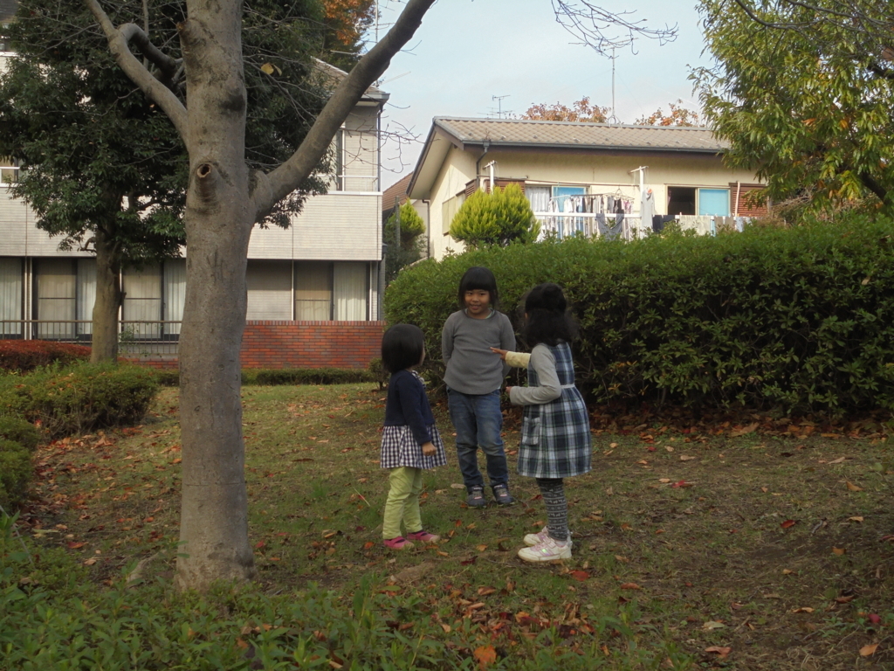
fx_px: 1265
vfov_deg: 29.7
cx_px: 447
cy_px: 336
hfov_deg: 38.9
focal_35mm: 49
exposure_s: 1/250
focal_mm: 8.9
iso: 100
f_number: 4.8
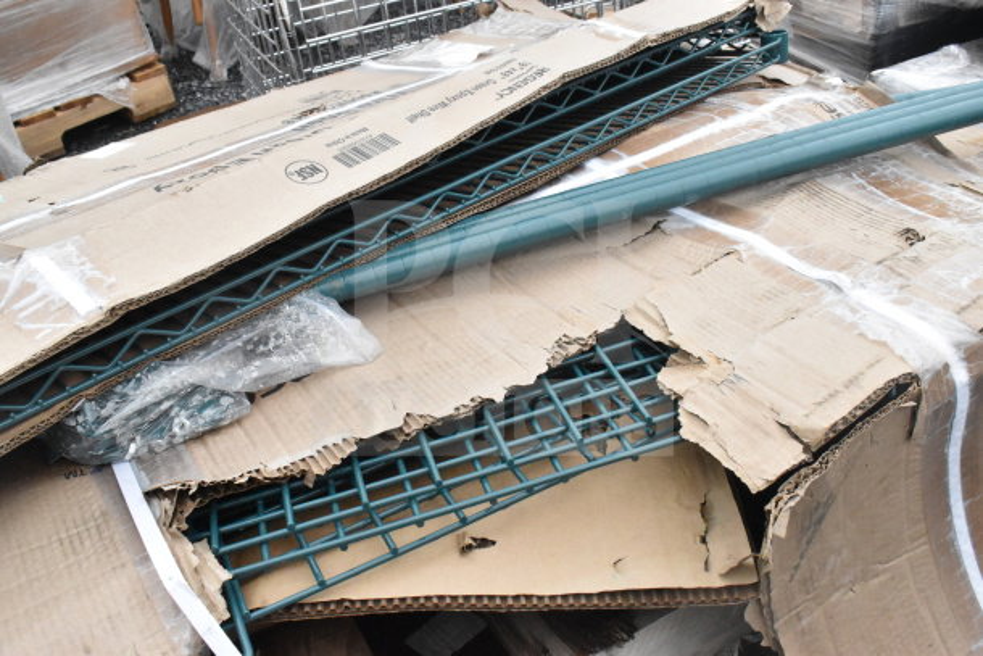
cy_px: 328
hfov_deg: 55.1
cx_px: 492
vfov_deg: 38.4
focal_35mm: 34
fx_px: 942
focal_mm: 23
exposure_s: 1/1000
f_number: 16
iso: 6400
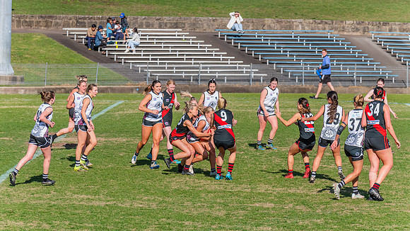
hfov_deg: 7.8
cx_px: 199
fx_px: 3009
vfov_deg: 4.4
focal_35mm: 277
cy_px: 130
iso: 800
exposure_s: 1/1600
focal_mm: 250
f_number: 10
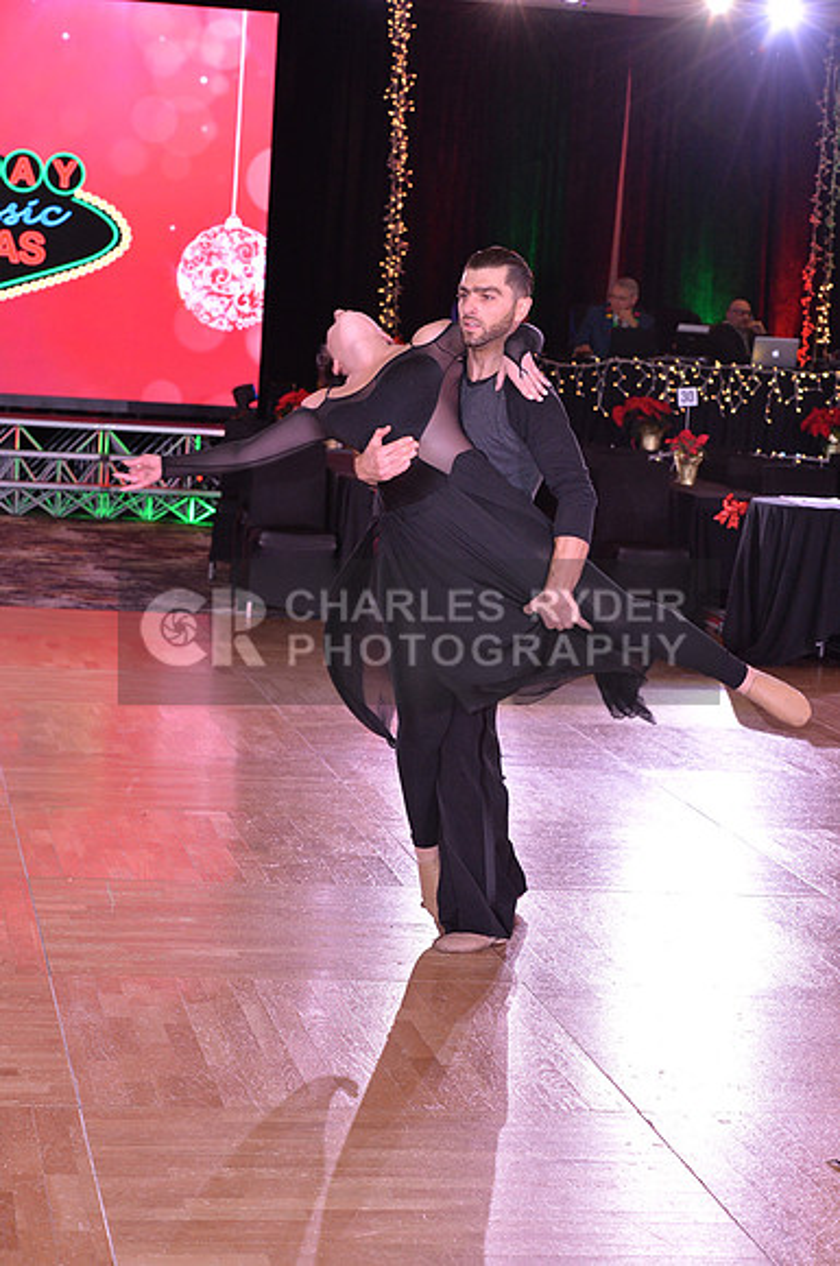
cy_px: 633
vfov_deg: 23.7
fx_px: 3019
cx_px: 420
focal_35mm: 86
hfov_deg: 15.8
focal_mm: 86
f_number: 6.3
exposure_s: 1/250
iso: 2000
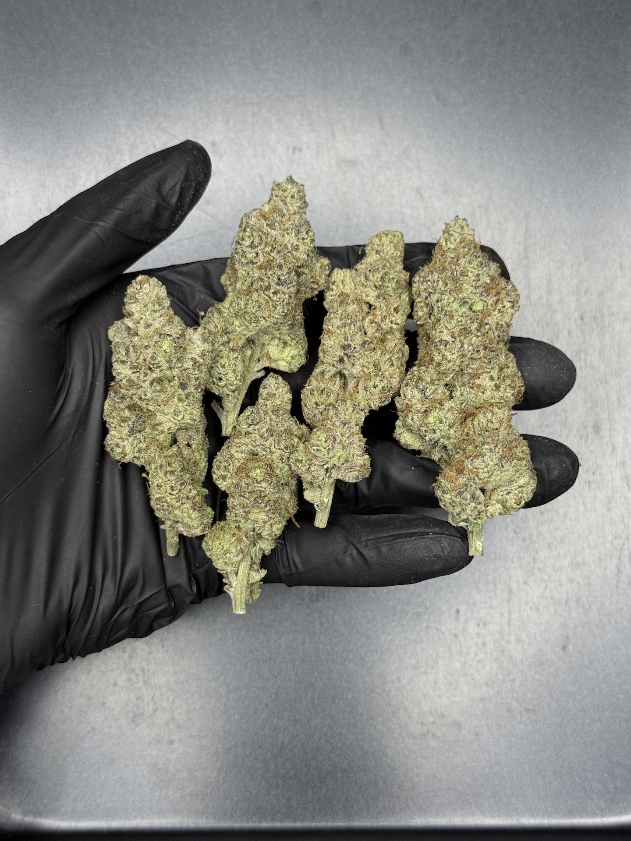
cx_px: 316
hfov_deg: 30.3
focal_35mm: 48
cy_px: 420
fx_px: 1167
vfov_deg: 39.7
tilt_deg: -83.0
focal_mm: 6.76
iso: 100
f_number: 1.78
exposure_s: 1/65
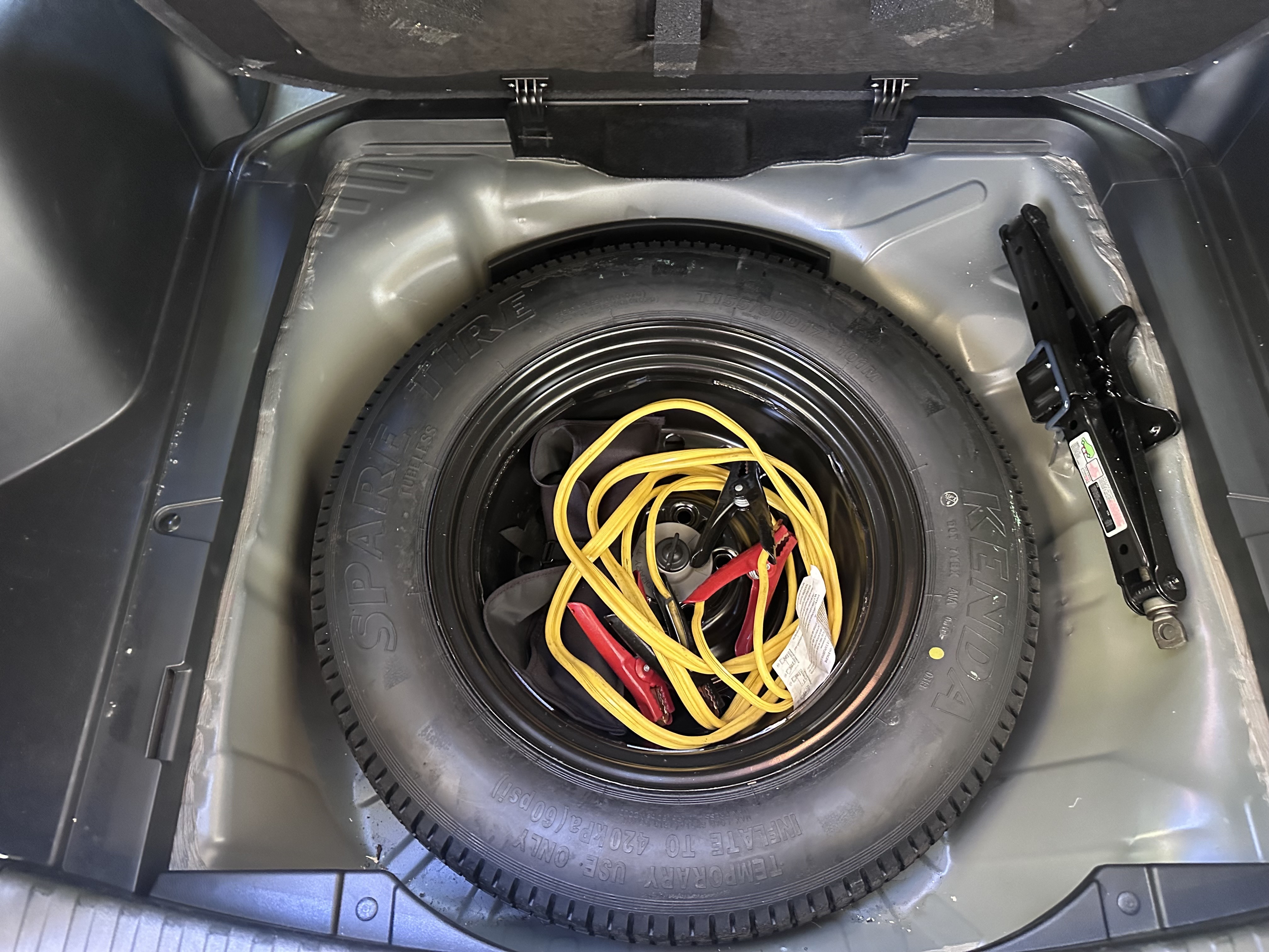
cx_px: 634
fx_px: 880
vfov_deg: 56.8
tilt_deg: -63.2
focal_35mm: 24
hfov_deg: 71.6
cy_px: 476
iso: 1000
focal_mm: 6.86
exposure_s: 1/46
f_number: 1.78
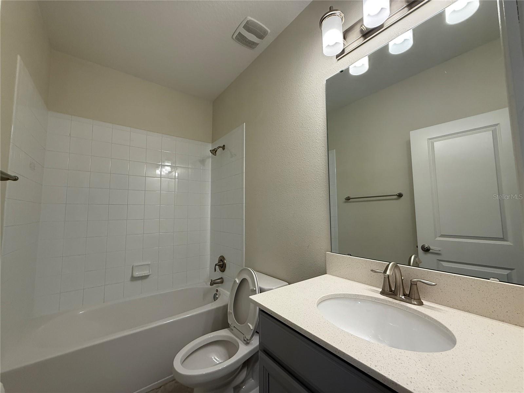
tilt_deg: +4.7
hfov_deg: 102.1
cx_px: 262
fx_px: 212
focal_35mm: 14
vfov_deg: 85.7
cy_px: 196
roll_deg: +0.2
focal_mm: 2.22
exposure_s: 1/120
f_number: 2.2
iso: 160
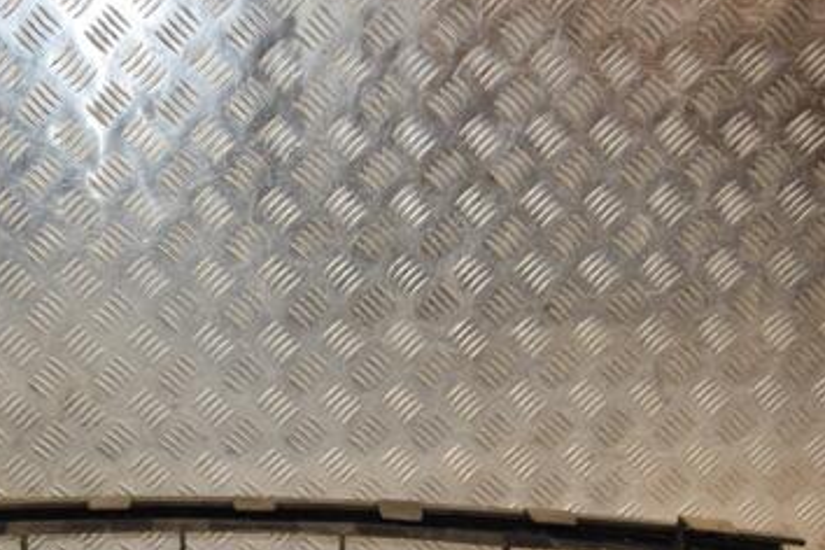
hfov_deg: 32.1
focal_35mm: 61
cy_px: 429
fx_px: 1398
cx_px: 186
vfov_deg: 22.0
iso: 800
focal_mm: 24
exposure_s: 1/200
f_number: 5
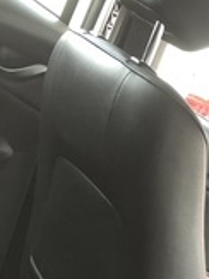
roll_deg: -21.6
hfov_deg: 14.3
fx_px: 830
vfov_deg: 16.7
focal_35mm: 103
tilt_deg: -15.9
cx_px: 170
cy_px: 462
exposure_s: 1/30
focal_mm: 3.99
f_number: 1.8
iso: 40
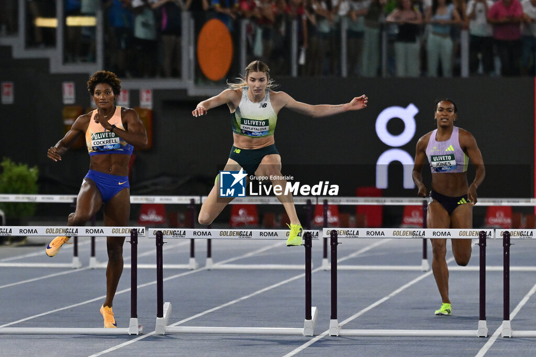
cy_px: 178
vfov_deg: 3.7
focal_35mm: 370
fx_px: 5507
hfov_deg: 5.6
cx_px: 268
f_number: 6
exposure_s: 1/1000
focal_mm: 370
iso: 2800
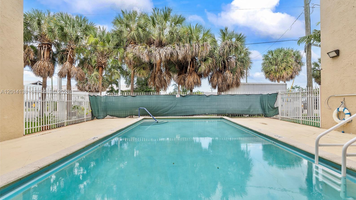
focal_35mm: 18
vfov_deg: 60.9
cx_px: 179
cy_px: 92
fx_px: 170
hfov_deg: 92.7
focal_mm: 17
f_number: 10
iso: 100
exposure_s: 1/50
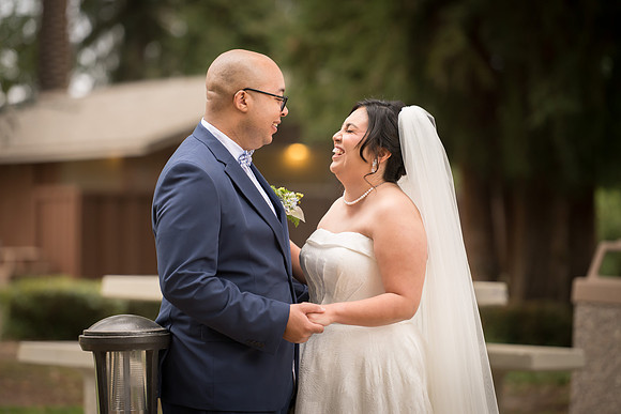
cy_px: 207
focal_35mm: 160
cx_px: 310
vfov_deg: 8.6
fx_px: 2761
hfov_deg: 12.8
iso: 640
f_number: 2.8
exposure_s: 1/250
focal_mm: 160
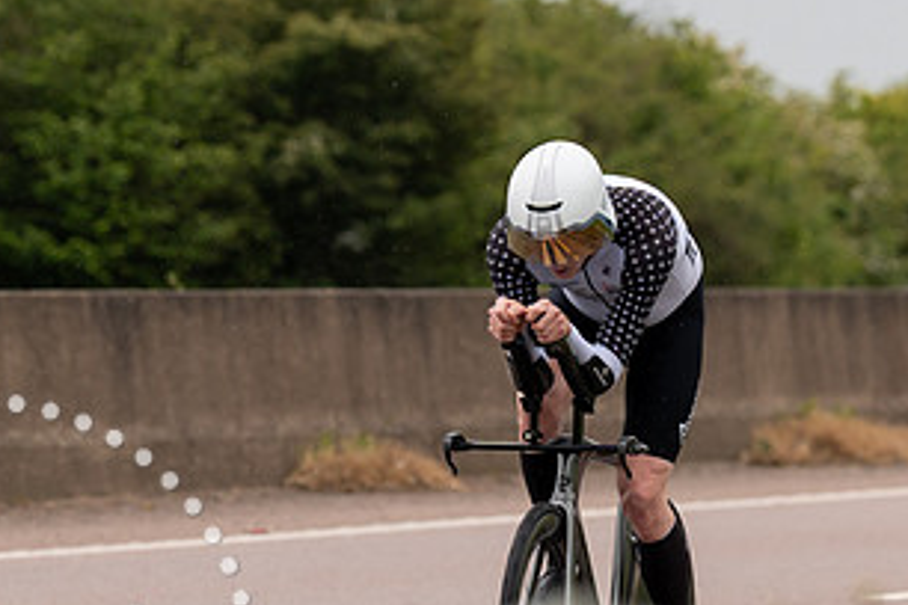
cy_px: 374
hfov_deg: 4.1
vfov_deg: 2.8
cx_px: 623
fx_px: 12560
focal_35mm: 498
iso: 250
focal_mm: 142
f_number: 3.5
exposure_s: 1/1000
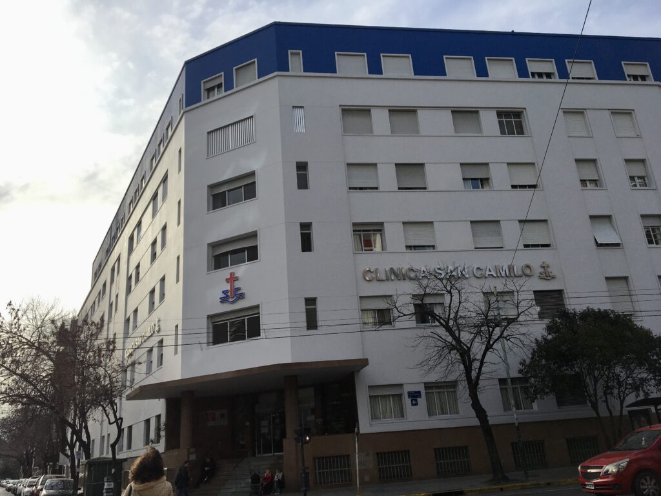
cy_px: 248
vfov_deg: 48.2
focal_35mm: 29
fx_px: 554
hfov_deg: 61.7
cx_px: 330
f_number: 2.2
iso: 25
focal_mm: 4.15
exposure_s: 1/1637
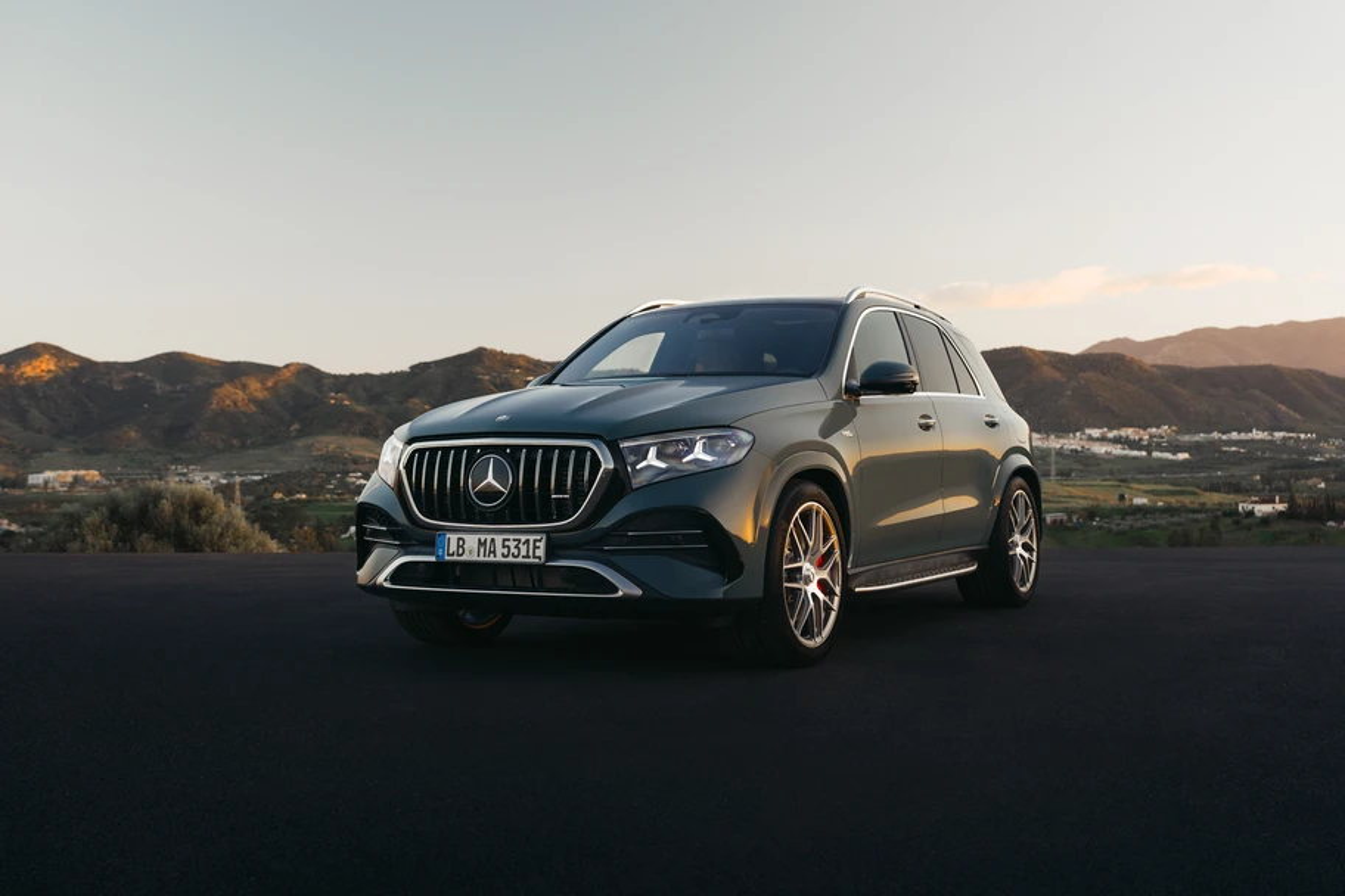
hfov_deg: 49.6
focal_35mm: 39
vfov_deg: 34.2
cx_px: 672
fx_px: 1457
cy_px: 448
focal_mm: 39
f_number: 4
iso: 200
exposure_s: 1/100
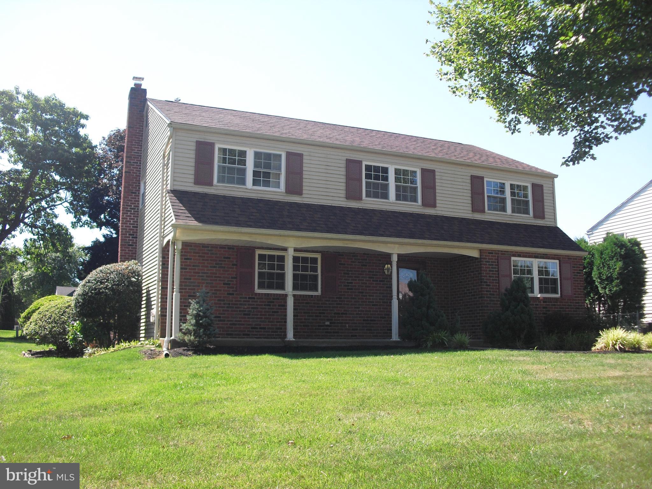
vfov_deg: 39.7
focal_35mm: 36
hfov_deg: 51.4
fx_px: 678
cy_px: 244
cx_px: 326
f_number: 7.8
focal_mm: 6.3
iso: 100
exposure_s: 1/80
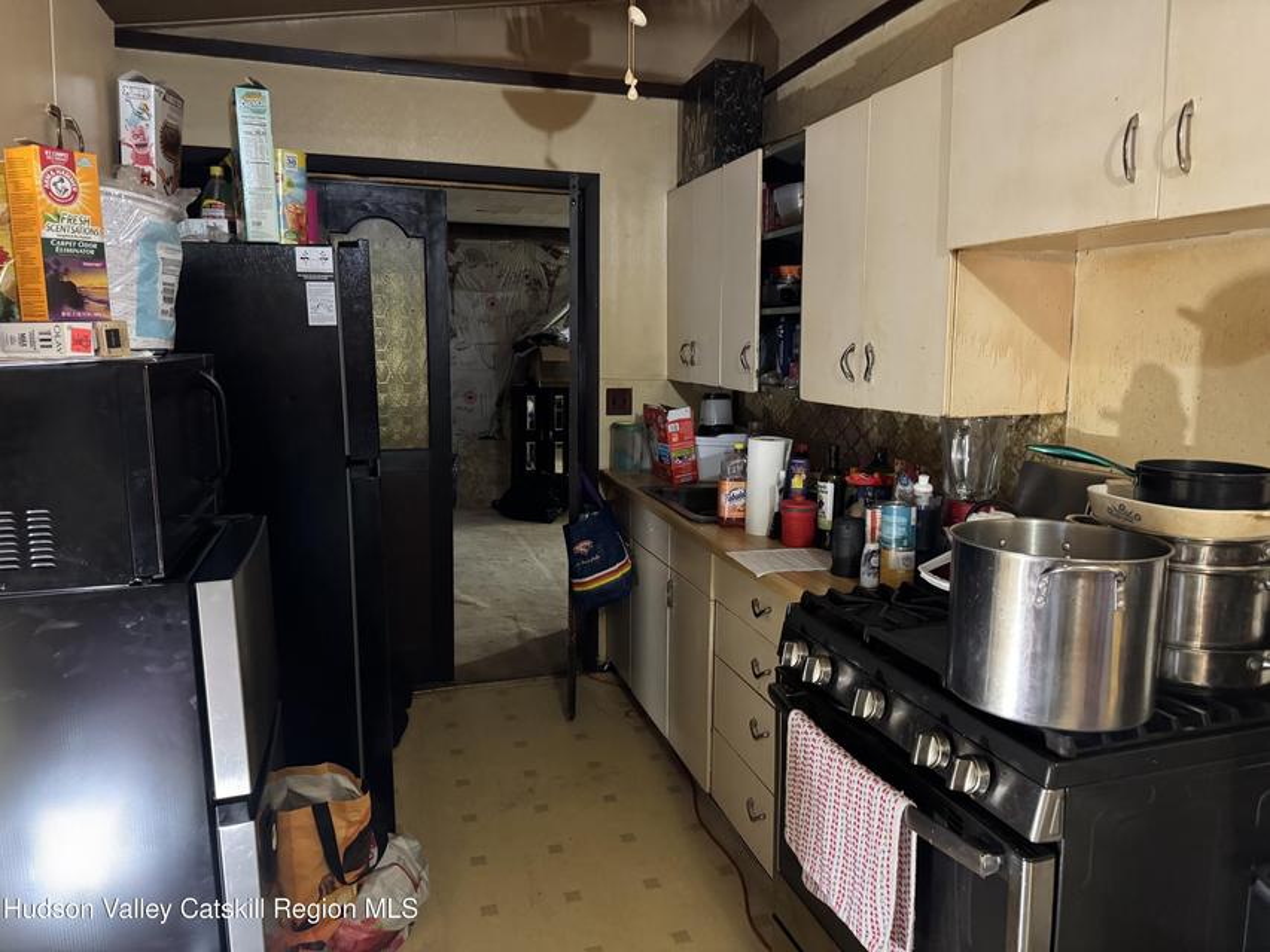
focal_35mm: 24
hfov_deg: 71.6
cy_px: 476
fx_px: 881
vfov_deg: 56.8
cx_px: 635
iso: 1000
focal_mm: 6.76
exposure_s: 1/30
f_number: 1.78
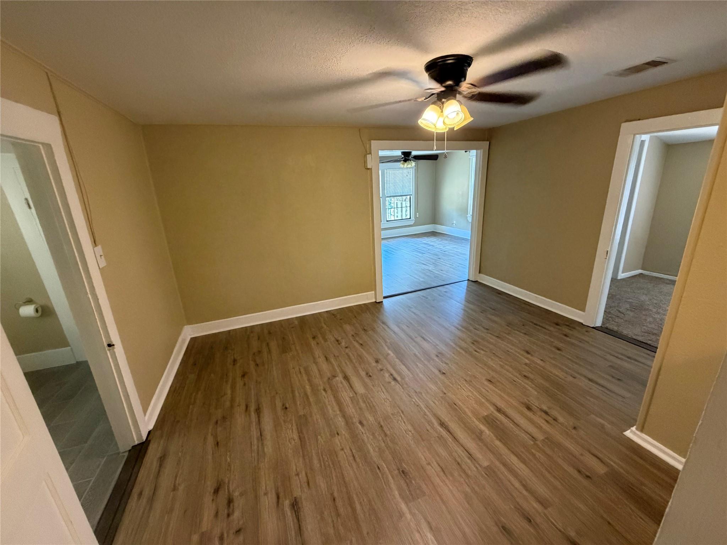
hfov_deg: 102.1
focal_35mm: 14
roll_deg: +4.1
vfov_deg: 85.7
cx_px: 364
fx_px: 294
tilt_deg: -18.0
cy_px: 272
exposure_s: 1/60
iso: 500
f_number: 2.2
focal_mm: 2.22
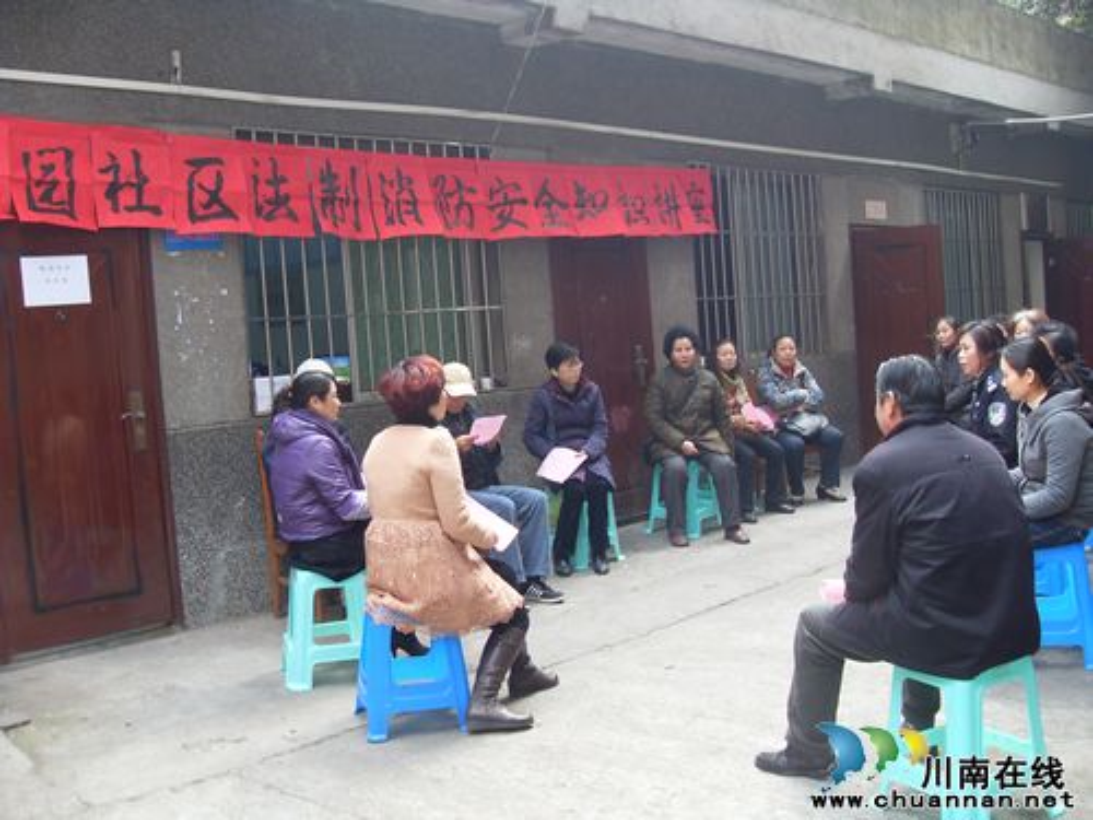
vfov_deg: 38.7
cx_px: 546
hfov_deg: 50.1
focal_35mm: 37
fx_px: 1168
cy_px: 410
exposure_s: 1/45
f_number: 2.8
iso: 100
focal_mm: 6.3
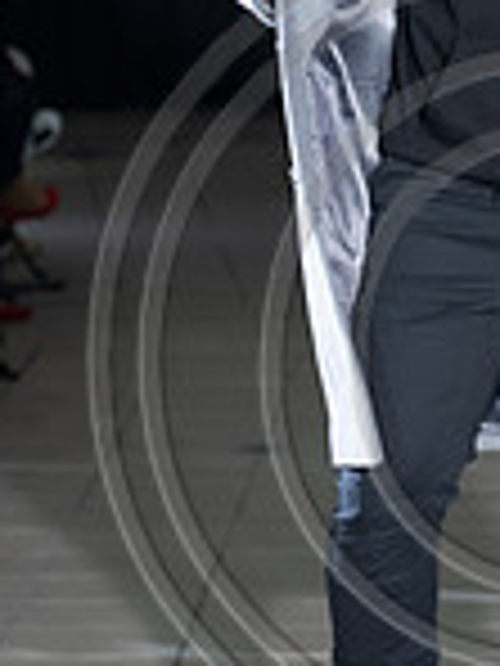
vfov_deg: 6.0
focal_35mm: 328
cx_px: 545
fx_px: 6317
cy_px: 356
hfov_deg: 4.5
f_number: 5.6
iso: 1250
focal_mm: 112
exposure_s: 1/125
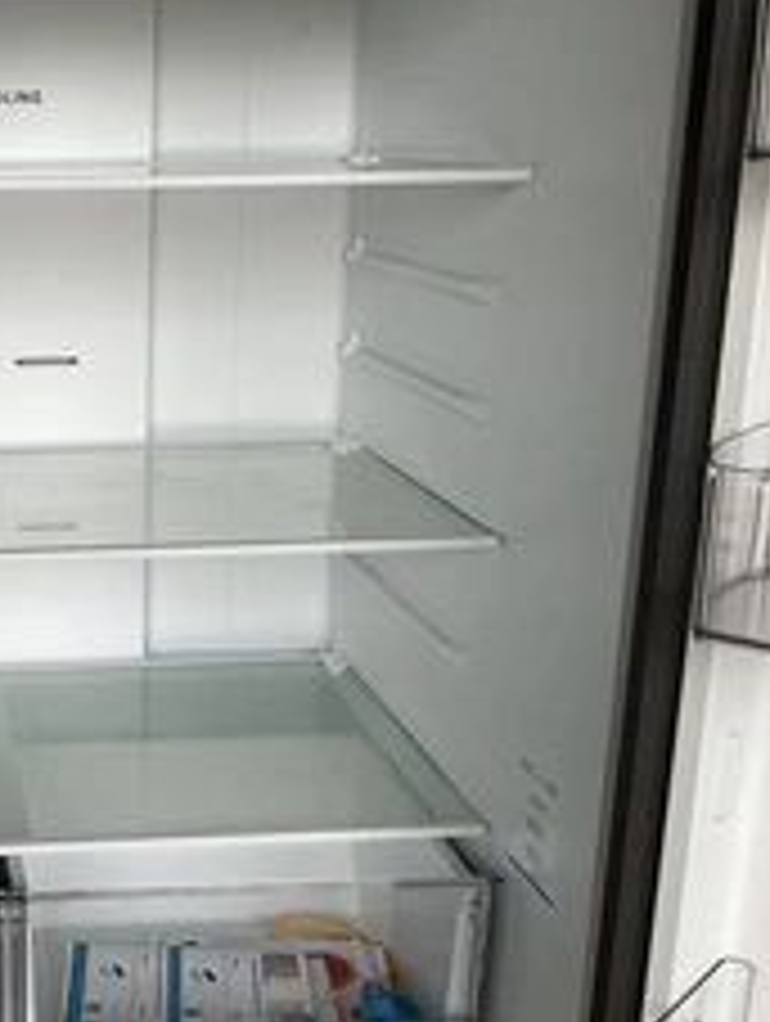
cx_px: 23
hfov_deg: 27.2
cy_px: 549
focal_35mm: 51
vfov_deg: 37.4
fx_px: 1508
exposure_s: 1/425
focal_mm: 3
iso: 25
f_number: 1.8
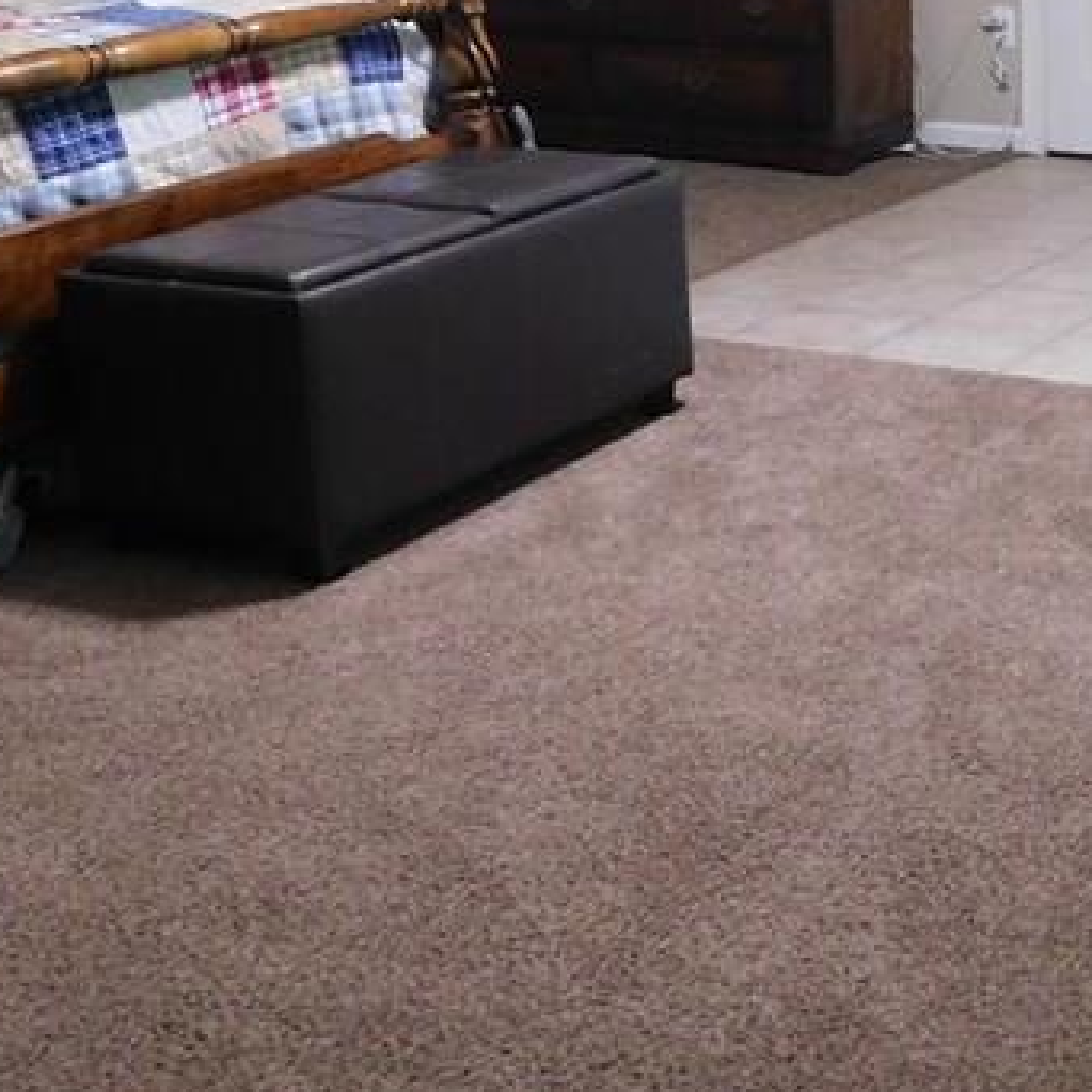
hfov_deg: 26.4
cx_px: 1130
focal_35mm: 61
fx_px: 2177
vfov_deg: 27.4
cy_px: 163
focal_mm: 4
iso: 400
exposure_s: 1/10
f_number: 3
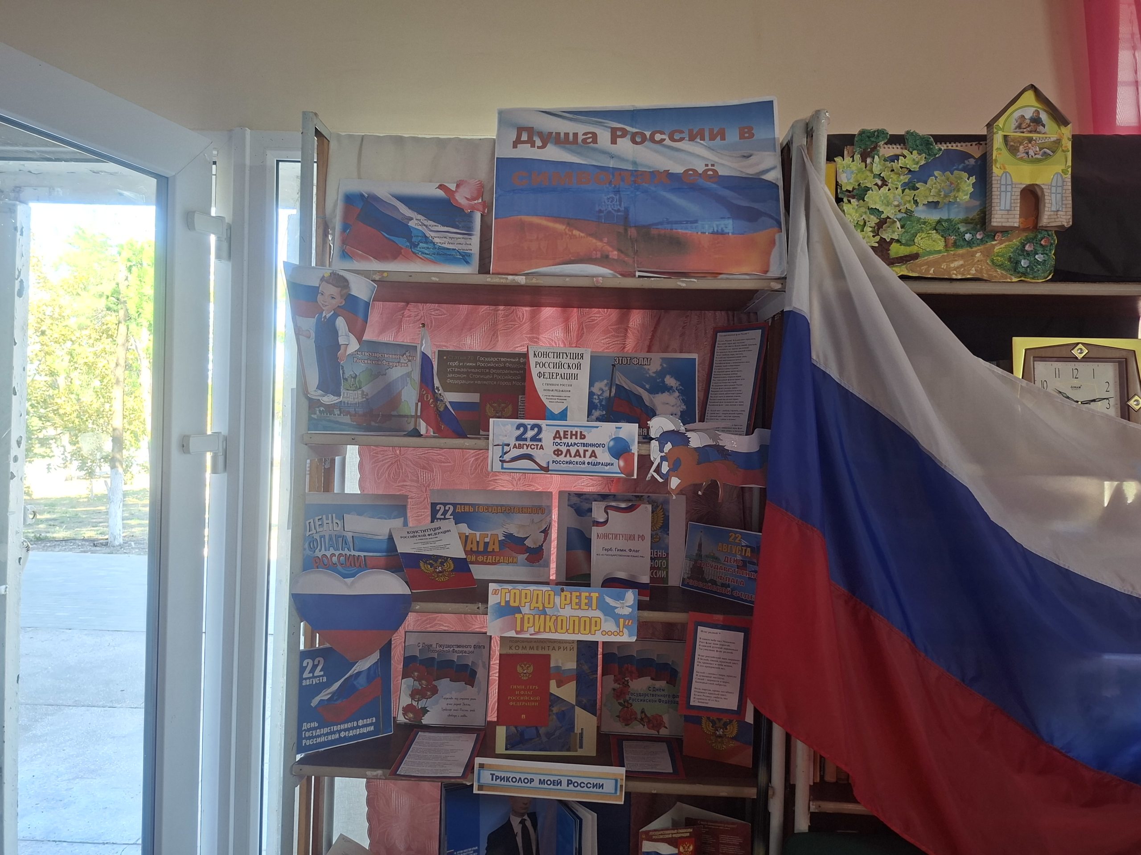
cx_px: 570
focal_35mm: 23
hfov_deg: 73.9
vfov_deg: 58.9
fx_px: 758
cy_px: 428
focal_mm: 5.54
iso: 200
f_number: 1.8
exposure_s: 1/50
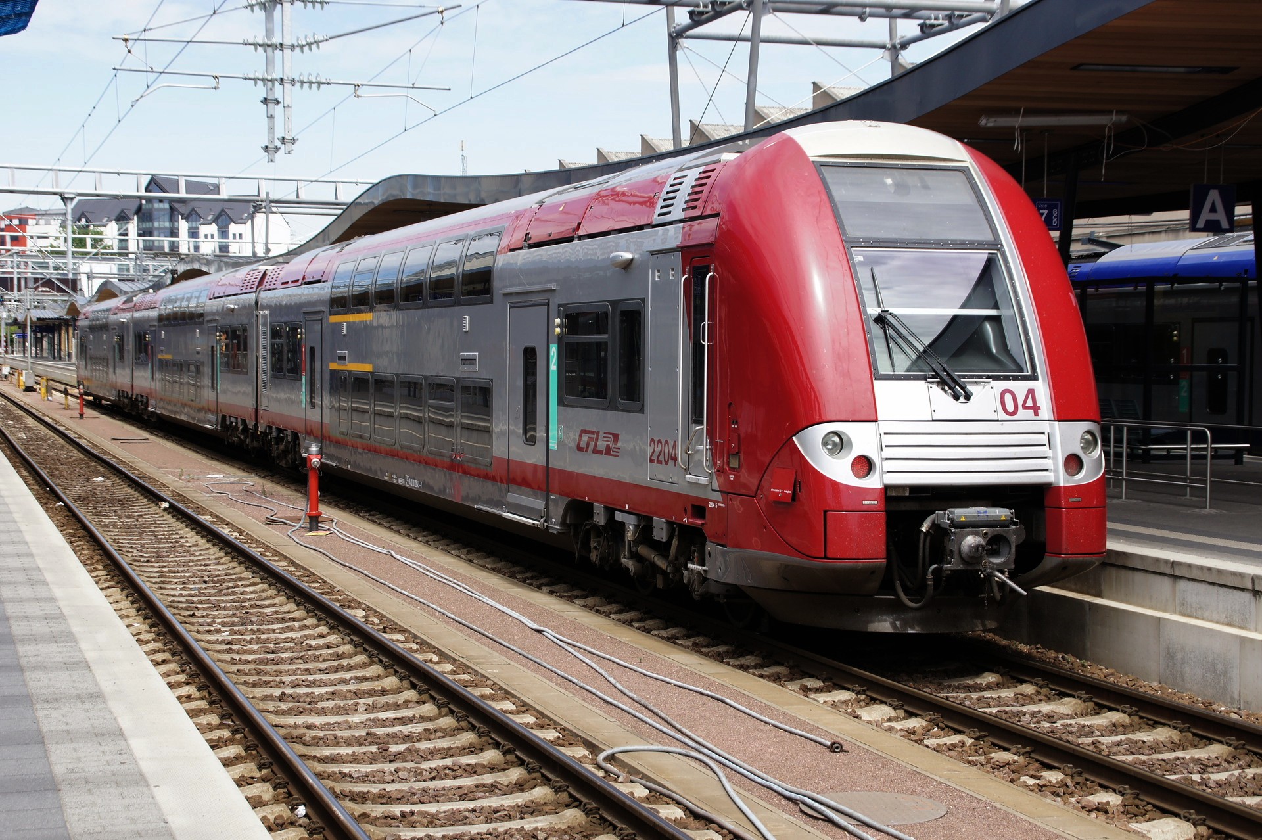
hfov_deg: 33.4
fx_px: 2102
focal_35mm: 60
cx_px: 631
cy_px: 420
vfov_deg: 22.6
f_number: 9
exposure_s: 1/100
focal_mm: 40
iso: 100
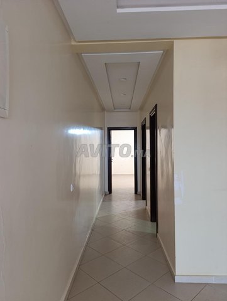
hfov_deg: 59.0
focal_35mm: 23
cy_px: 150
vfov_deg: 73.9
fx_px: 201
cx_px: 114
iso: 1250
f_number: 1.6
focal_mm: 6.14
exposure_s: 1/33.3
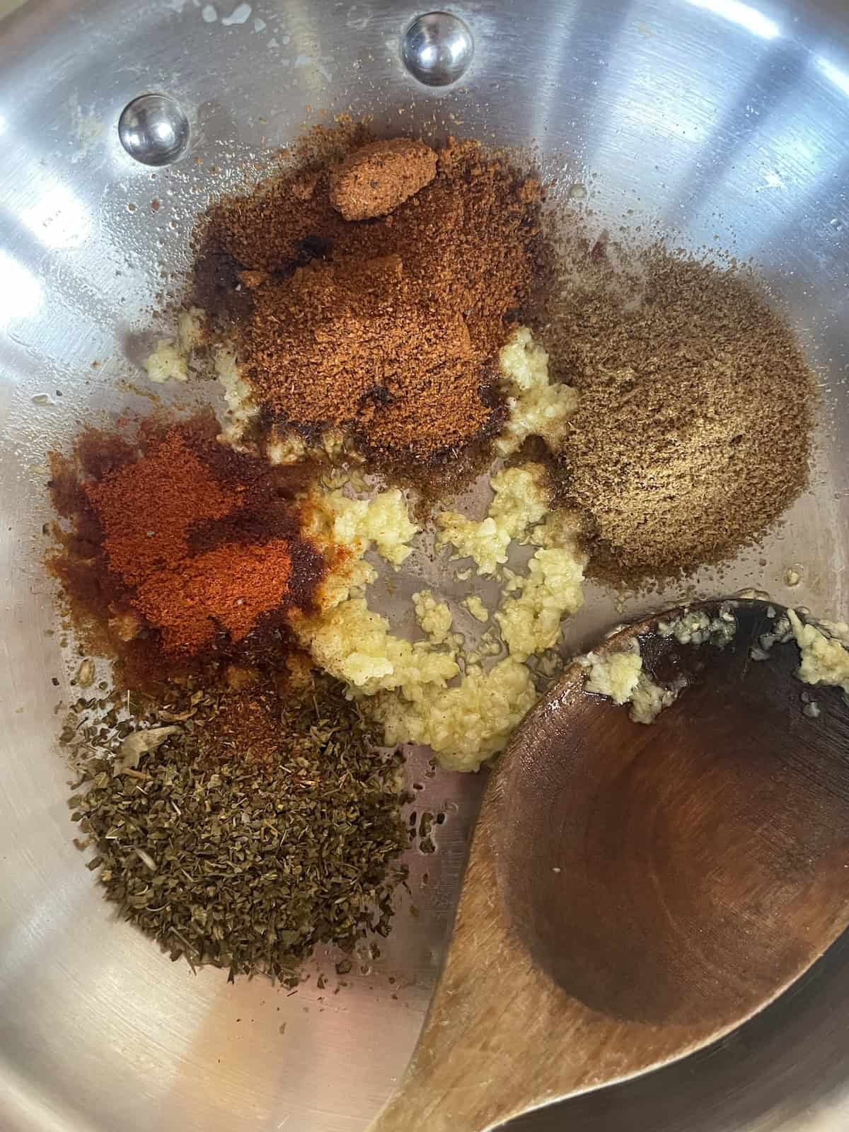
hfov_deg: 53.1
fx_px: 850
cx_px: 424
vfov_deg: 67.3
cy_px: 566
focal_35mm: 26
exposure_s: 1/60
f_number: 1.6
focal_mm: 4.2
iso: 500
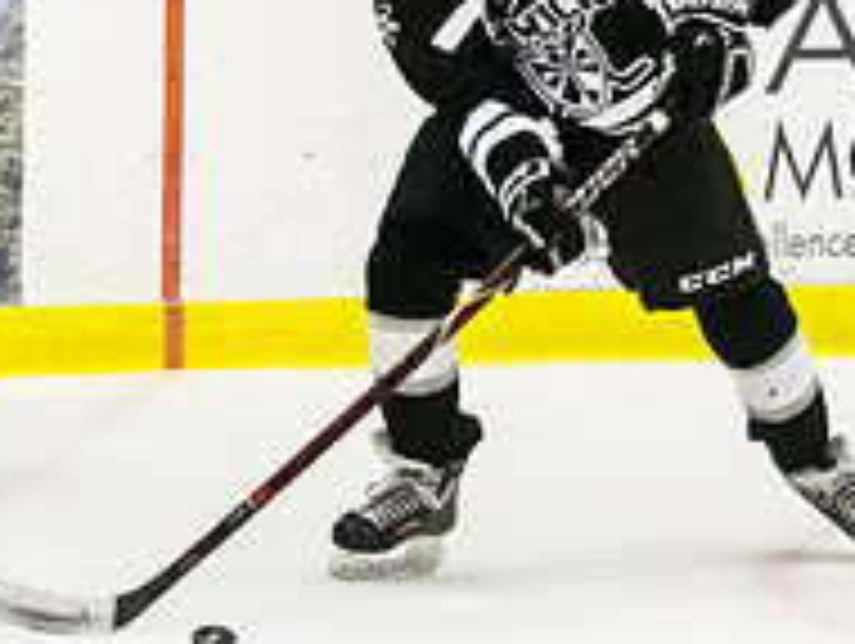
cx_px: 673
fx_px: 10832
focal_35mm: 438
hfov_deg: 4.5
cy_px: 412
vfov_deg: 3.4
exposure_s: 1/1250
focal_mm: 78
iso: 2500
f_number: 4
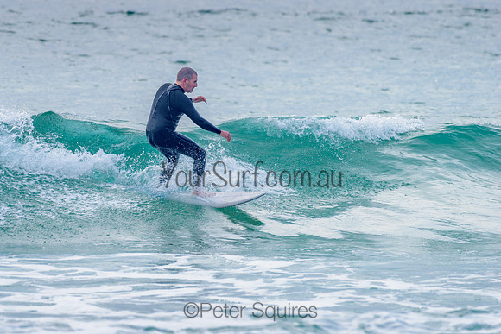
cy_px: 129
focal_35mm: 613
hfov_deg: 3.4
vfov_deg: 2.2
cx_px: 194
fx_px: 8529
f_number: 5.6
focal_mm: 500
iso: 250
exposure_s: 1/2000
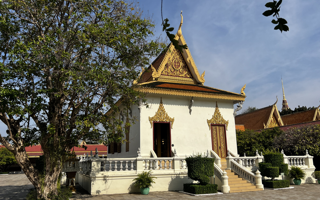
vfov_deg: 44.5
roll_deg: +1.2
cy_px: 111
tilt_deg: +11.3
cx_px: 161
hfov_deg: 66.5
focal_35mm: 28
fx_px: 244
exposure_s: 1/7463
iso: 50
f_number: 1.5
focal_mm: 5.7
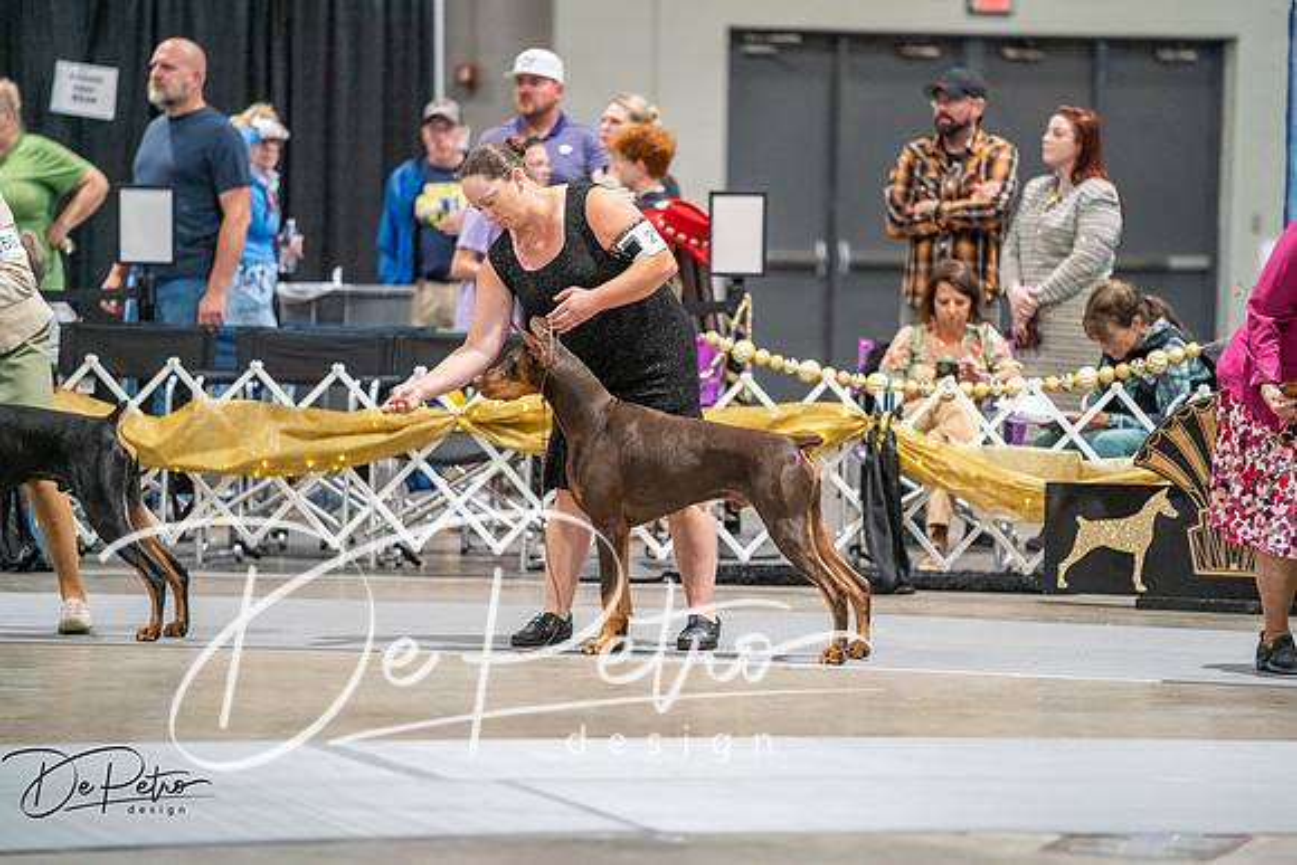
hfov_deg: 10.3
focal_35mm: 200
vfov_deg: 6.9
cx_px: 648
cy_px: 432
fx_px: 7207
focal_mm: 200
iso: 6400
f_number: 2.8
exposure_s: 1/250
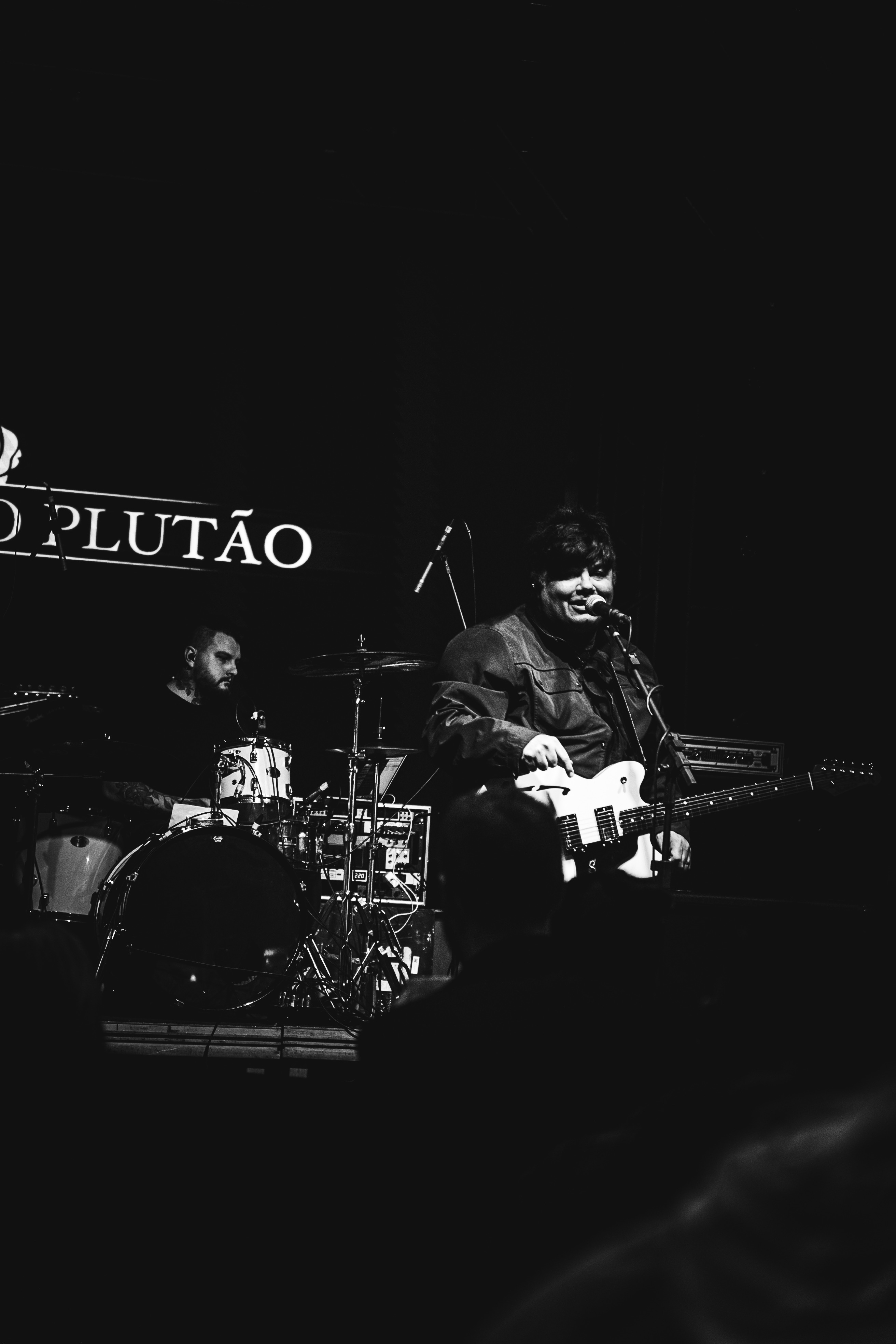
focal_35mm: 87
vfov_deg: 23.4
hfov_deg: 15.7
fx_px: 3248
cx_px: 448
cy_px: 672
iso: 400
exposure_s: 1/100
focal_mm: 58
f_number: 2.8
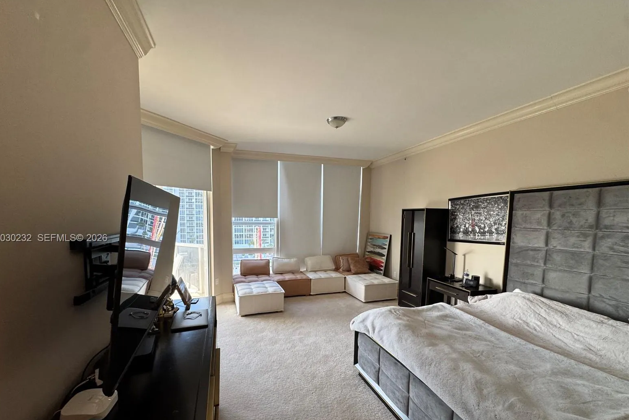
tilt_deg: -5.1
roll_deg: +0.2
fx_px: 262
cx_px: 305
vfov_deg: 76.9
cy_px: 239
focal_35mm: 15
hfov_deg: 100.4
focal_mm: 2.22
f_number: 2.2
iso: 160
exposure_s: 1/120
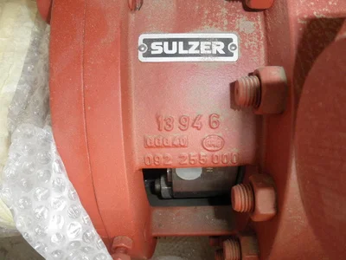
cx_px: 173
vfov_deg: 49.7
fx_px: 280
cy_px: 130
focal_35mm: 28
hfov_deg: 63.4
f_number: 3
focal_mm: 5
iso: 160
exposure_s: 1/30
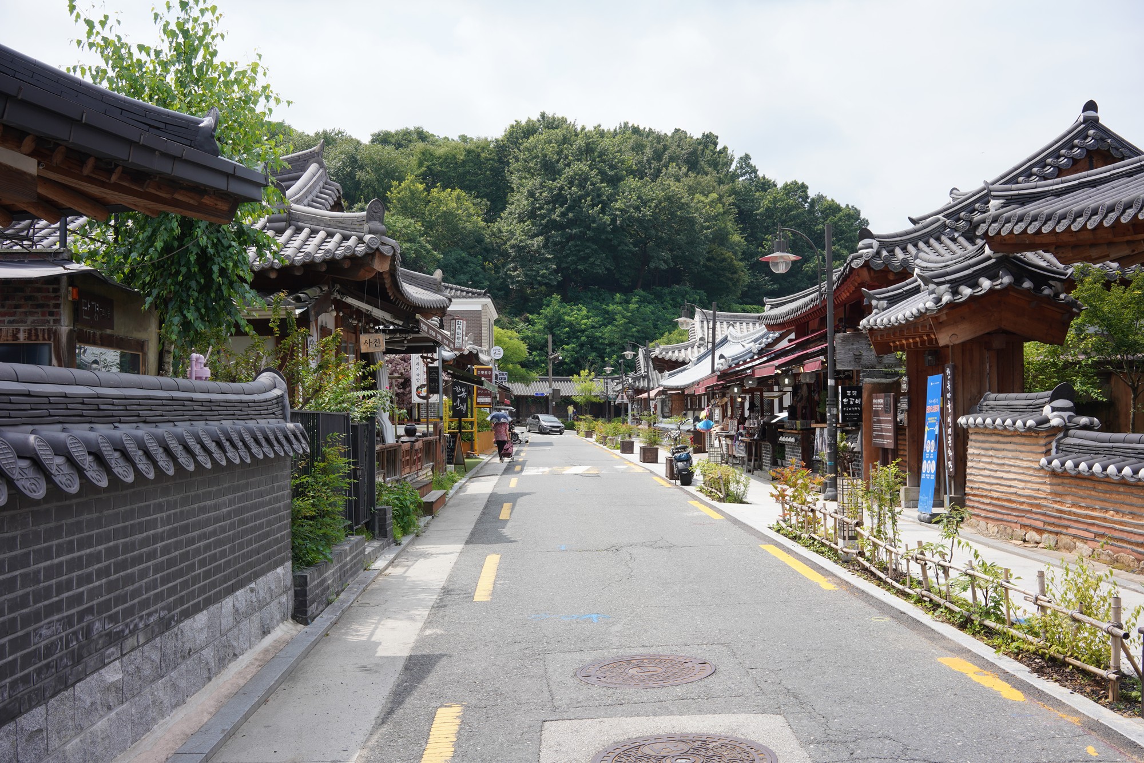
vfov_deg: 37.9
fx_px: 1112
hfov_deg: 54.4
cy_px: 382
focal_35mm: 35
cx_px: 572
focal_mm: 35
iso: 200
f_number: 14
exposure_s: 1/100
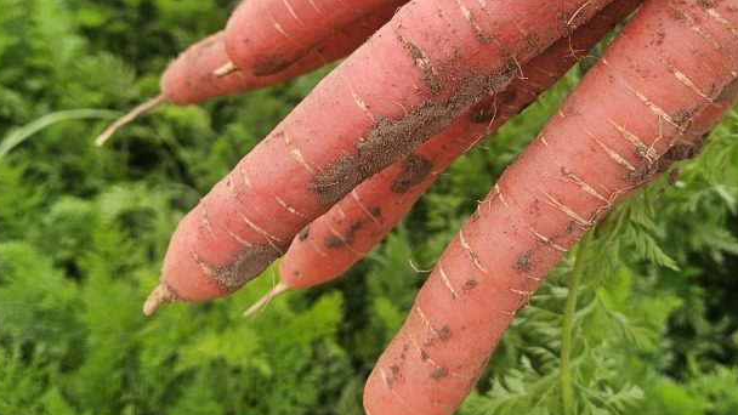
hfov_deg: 45.9
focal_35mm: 44
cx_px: 470
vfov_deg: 26.9
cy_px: 122
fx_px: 861
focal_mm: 5.4
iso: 25
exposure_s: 1/109
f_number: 1.8
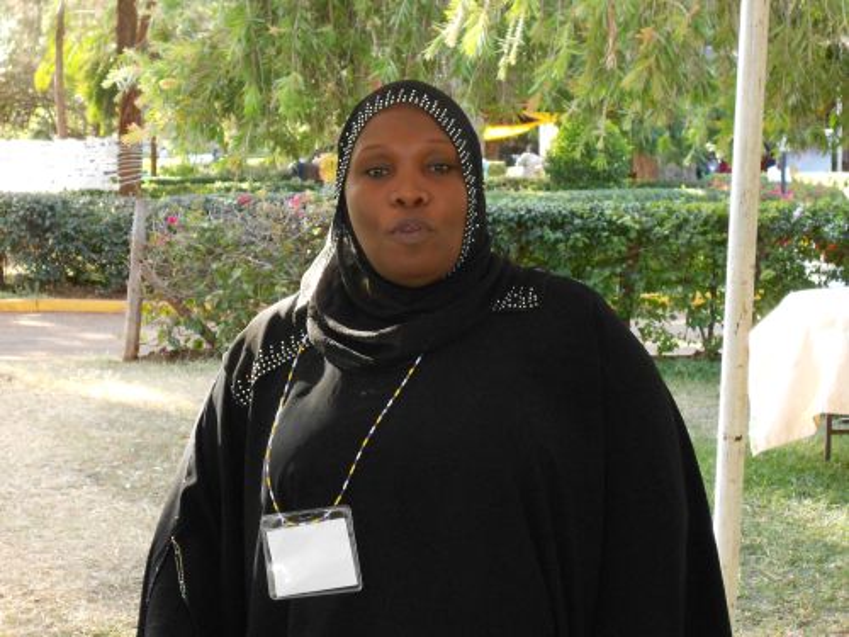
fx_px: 1864
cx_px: 424
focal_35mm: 76
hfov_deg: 25.7
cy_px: 318
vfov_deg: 19.4
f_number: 5.8
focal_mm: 13.5
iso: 400
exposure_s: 1/60
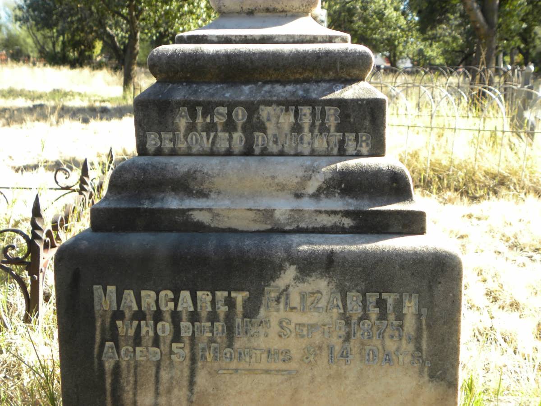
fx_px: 641
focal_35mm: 41
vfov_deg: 35.1
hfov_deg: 45.8
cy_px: 203
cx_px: 270
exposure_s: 1/120
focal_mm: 7.3
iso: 64
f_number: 3.5
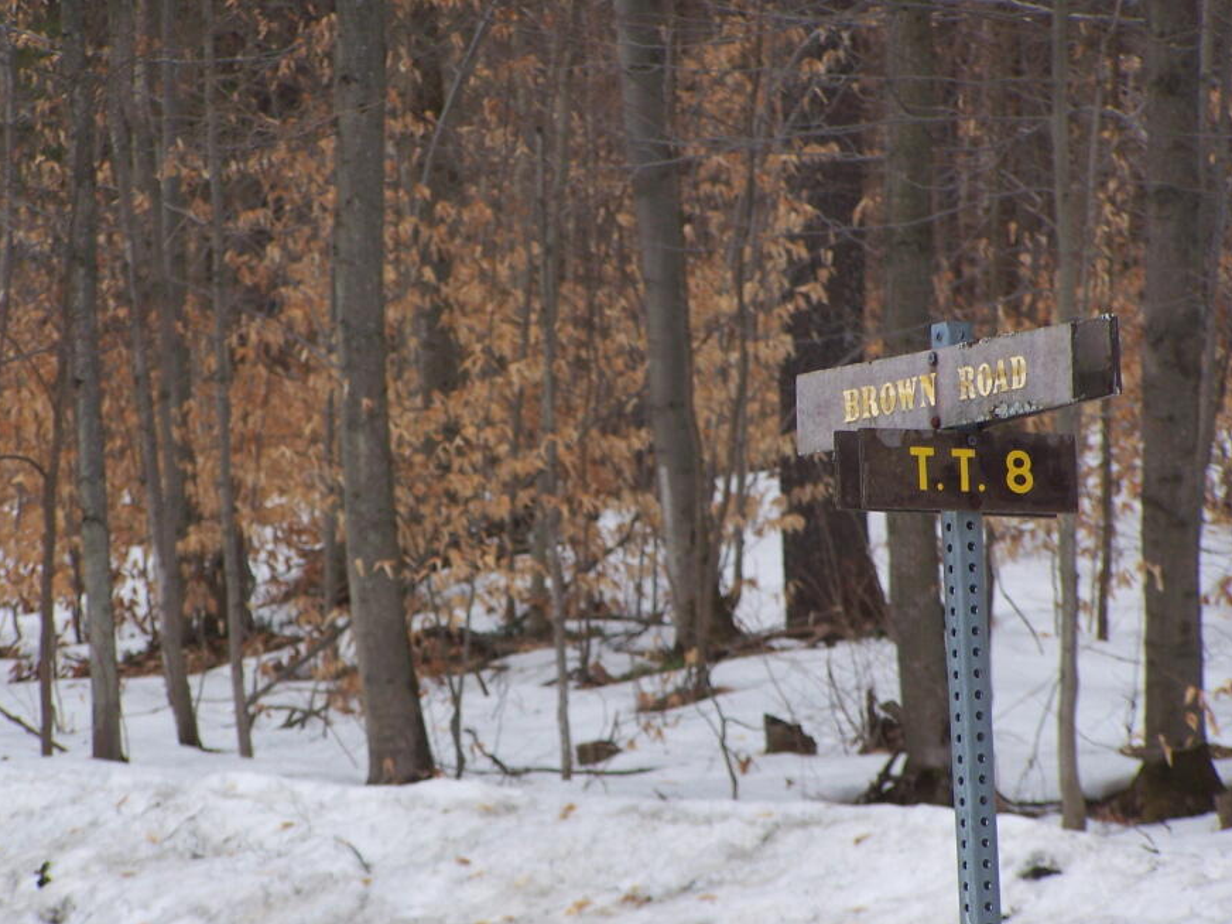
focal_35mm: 256
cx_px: 605
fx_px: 9111
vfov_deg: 5.8
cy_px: 497
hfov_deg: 7.7
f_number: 3.2
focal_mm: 36.2
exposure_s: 1/800
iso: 80
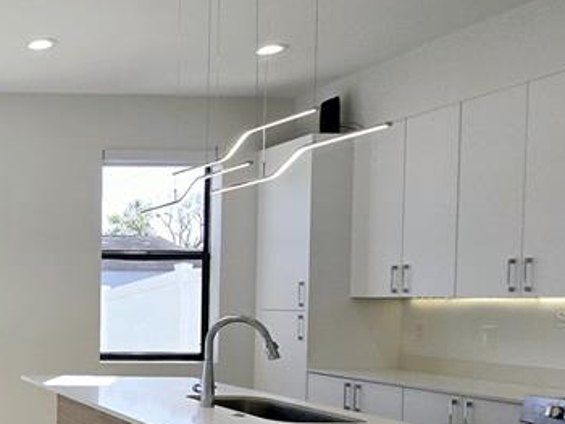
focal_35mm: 38
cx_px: -173
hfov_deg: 34.4
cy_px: 318
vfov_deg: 36.9
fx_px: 621
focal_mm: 2.2
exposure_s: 1/435
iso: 50
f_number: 2.2
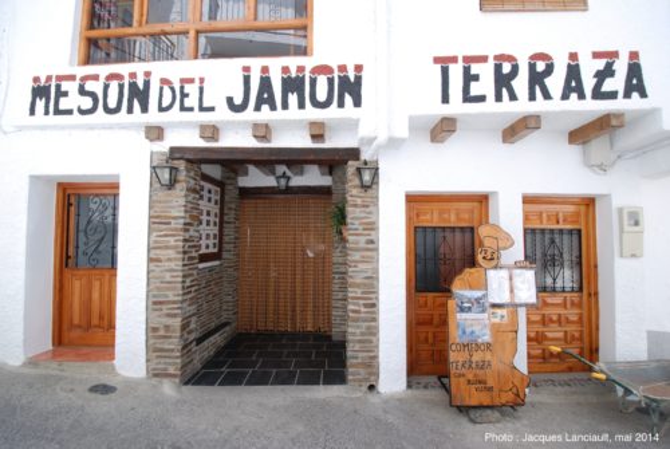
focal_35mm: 15
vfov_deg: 77.5
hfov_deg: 100.3
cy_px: 224
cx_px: 335
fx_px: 280
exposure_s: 1/125
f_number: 5.6
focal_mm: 10
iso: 180
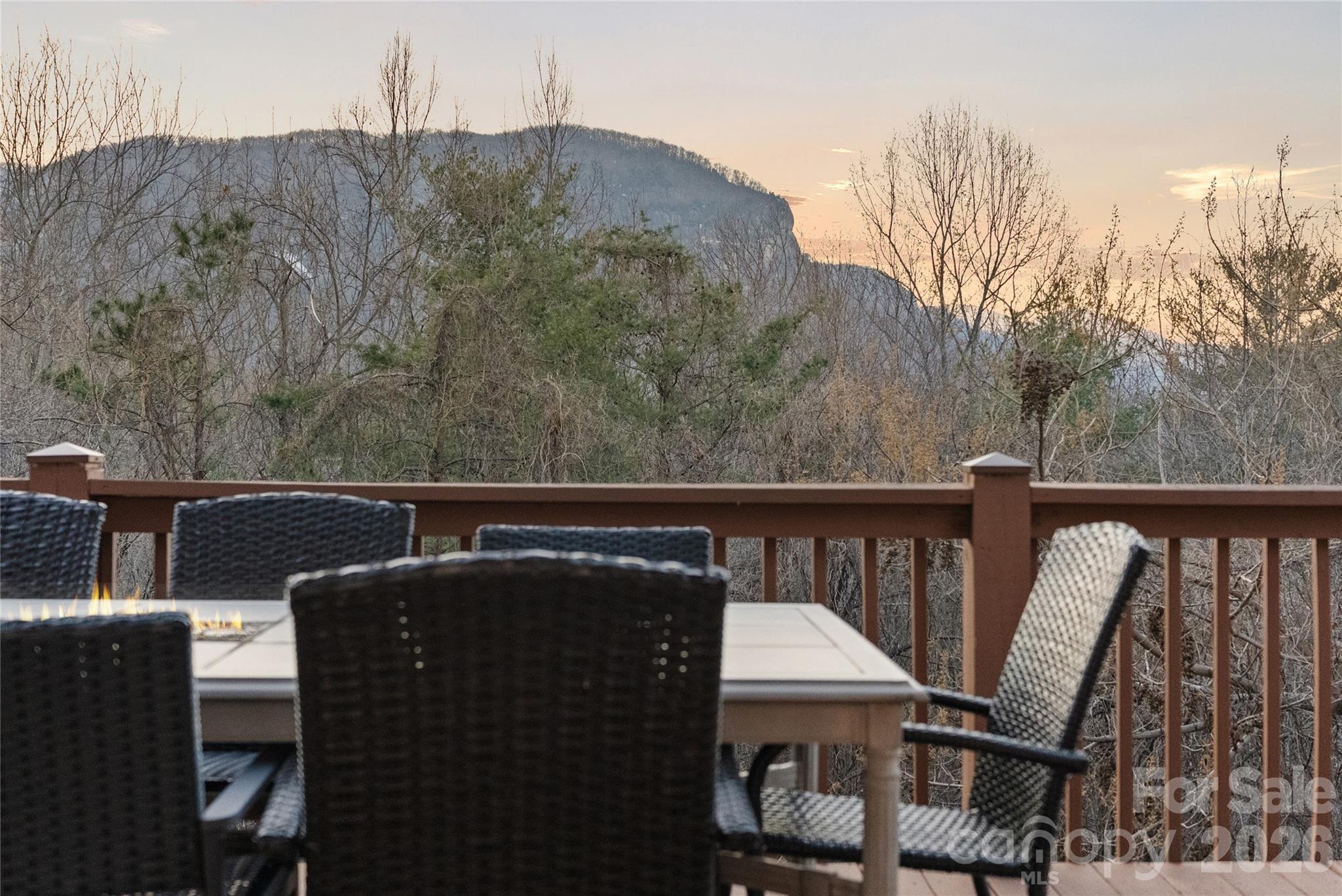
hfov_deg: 39.6
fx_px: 1864
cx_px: 671
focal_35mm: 50
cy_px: 448
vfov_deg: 27.0
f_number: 5.6
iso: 12800
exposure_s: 1/640
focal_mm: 50
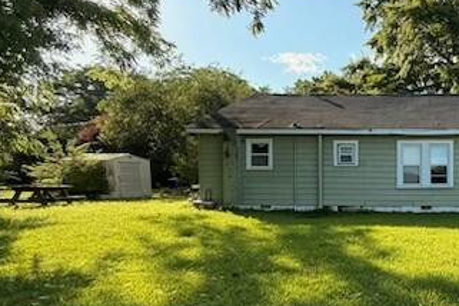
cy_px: 189
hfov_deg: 51.8
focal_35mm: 29
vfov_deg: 44.6
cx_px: 452
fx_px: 370
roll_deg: -0.6
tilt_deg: -1.3
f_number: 2.2
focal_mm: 2.22
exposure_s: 1/651
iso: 64
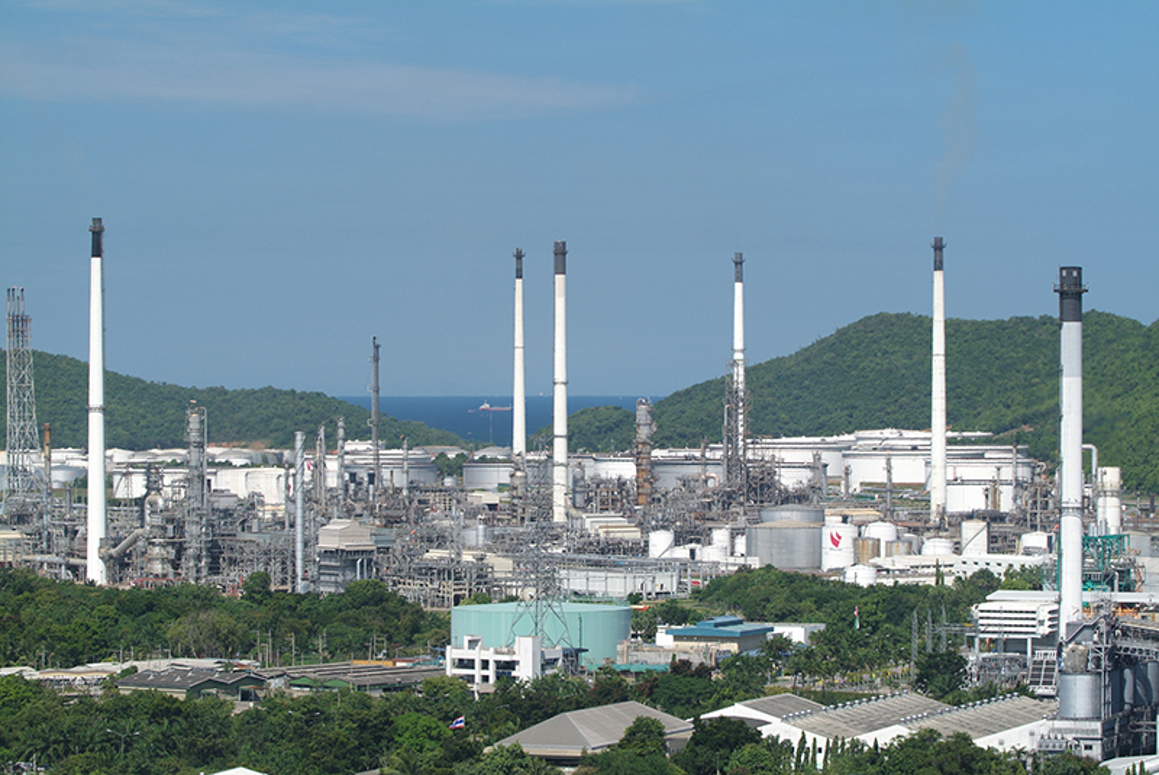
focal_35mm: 129
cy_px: 388
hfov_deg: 15.9
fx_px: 4157
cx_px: 580
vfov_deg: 10.7
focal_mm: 86
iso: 160
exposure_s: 1/125
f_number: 8
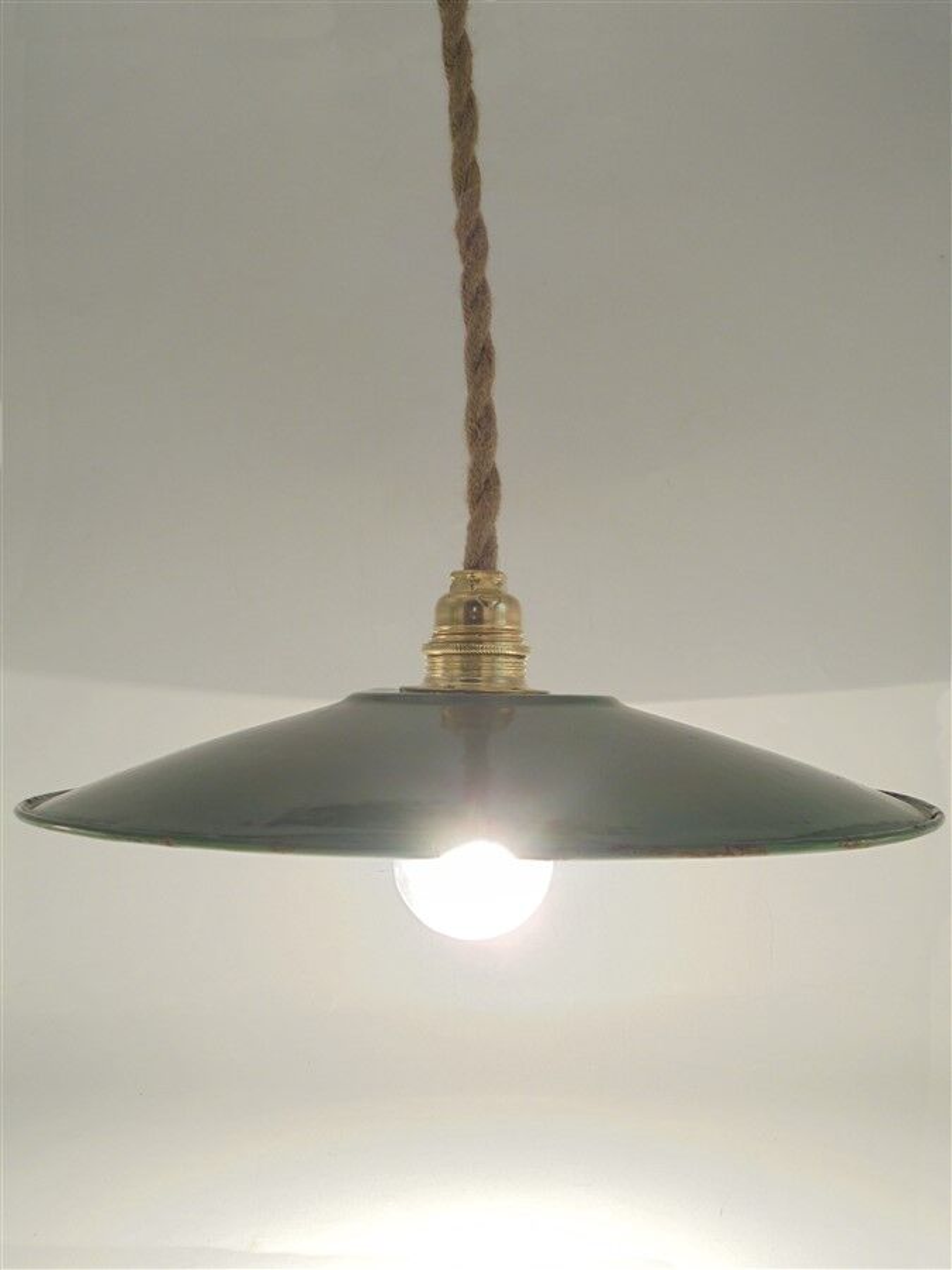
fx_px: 1247
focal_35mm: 34
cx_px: 476
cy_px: 635
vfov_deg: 54.0
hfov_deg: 41.8
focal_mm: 6.1
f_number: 4
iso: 100
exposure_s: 1/40
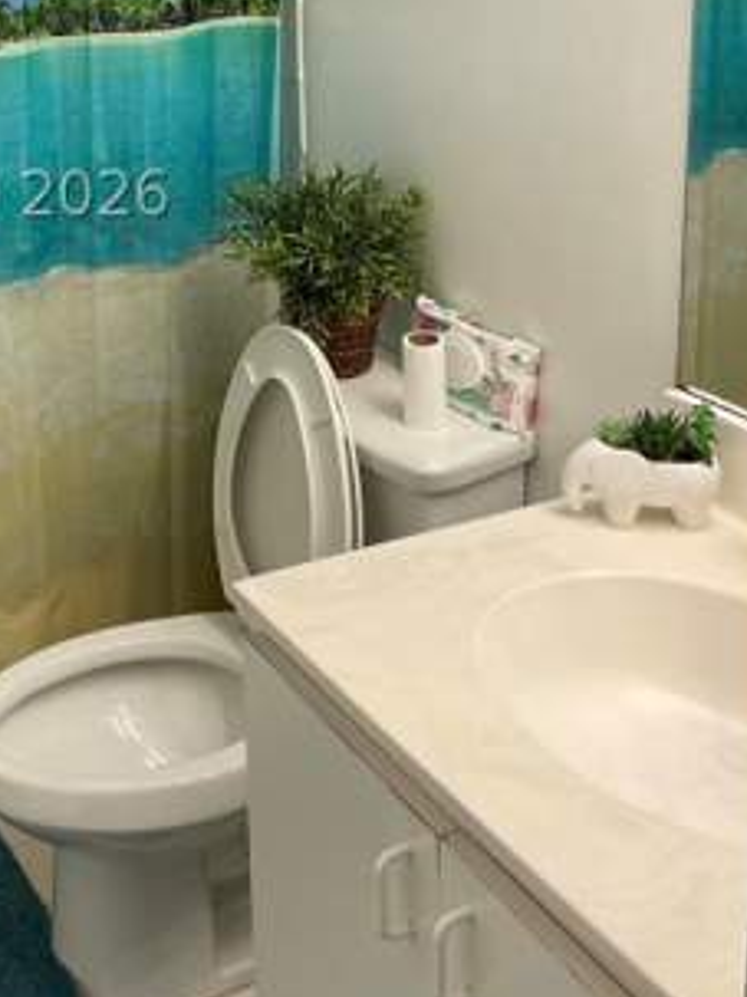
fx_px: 1584
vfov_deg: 33.9
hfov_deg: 25.8
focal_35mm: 55
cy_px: 194
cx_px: 92
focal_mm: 4.2
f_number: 1.6
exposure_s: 1/120
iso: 50
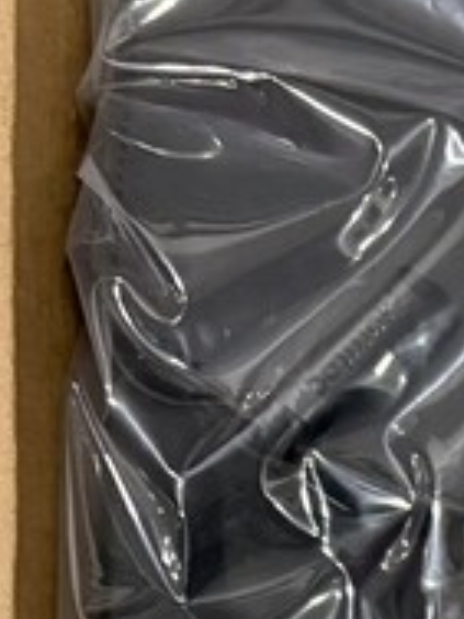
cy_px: 1116
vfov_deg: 12.5
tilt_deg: -85.8
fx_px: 2574
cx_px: 1172
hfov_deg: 9.1
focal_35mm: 144
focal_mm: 5.96
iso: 400
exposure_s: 1/60
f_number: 1.6
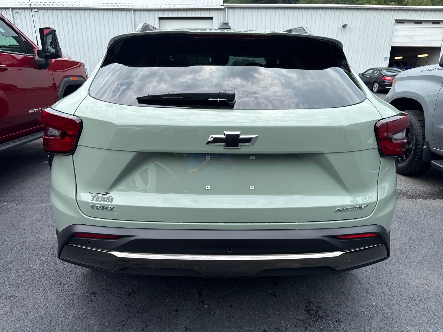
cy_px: 166
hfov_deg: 71.6
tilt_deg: -17.4
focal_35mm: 24
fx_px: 307
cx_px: 222
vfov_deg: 56.8
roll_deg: -0.8
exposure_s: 1/1901
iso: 80
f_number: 1.78
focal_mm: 6.76
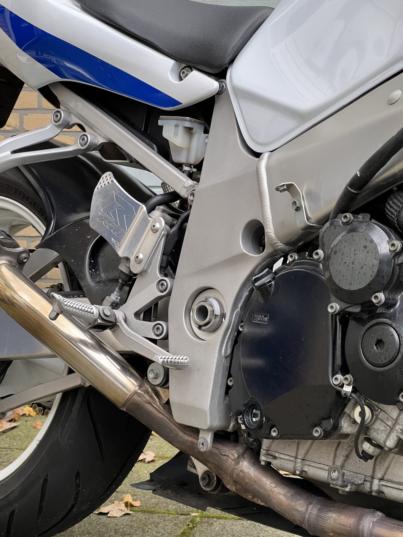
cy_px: 268
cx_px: 202
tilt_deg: -8.3
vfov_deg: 25.3
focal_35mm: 77
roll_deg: +1.4
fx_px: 1195
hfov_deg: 19.1
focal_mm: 9
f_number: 2.8
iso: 160
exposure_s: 1/99
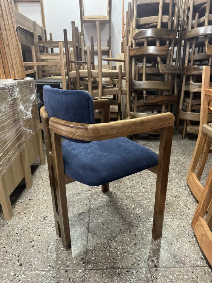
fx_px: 196
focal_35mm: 24
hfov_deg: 56.8
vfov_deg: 71.6
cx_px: 106
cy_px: 142
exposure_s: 1/50
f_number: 1.78
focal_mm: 6.76
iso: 400
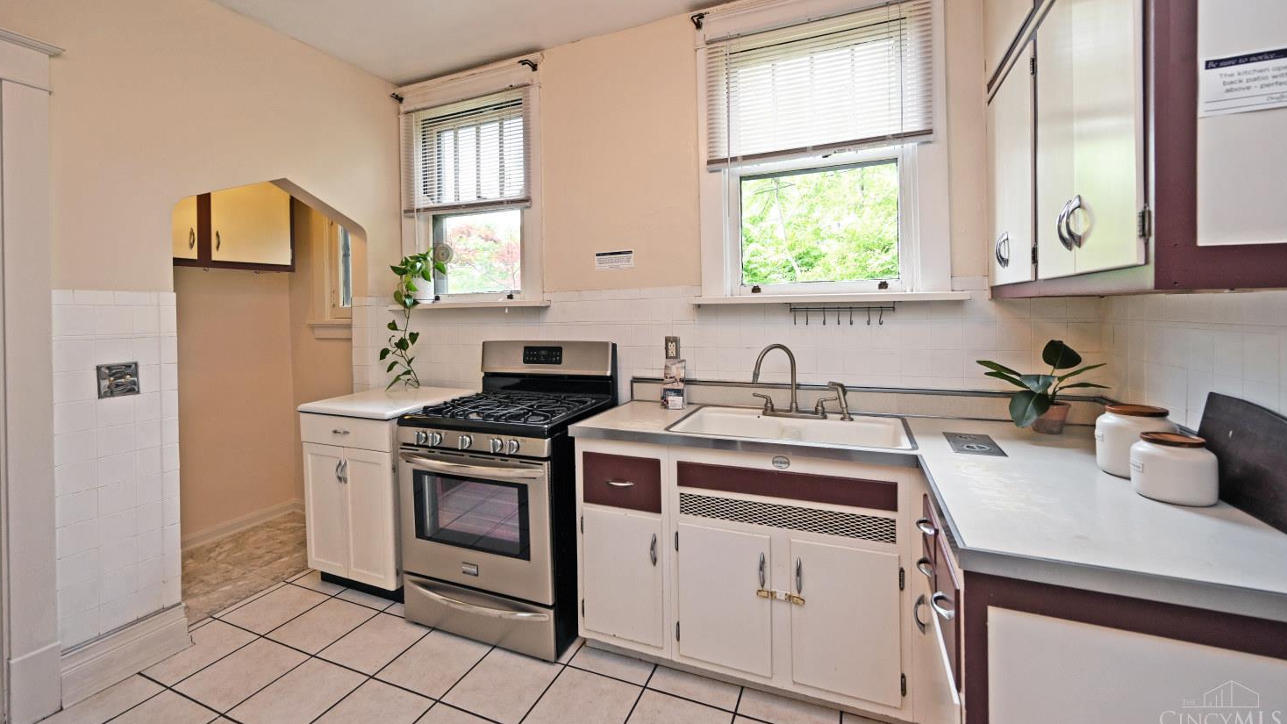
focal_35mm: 15
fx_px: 512
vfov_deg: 70.2
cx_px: 636
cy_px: 312
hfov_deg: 103.0
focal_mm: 14
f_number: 4
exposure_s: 1/60
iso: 280
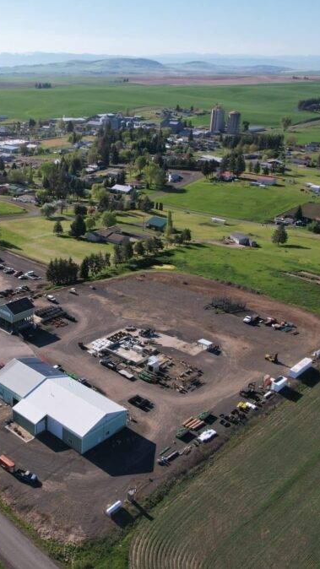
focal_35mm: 35
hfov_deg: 32.3
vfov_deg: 56.6
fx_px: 528
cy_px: 282
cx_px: 41
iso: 130
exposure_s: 1/320
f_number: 2.8
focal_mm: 8.38
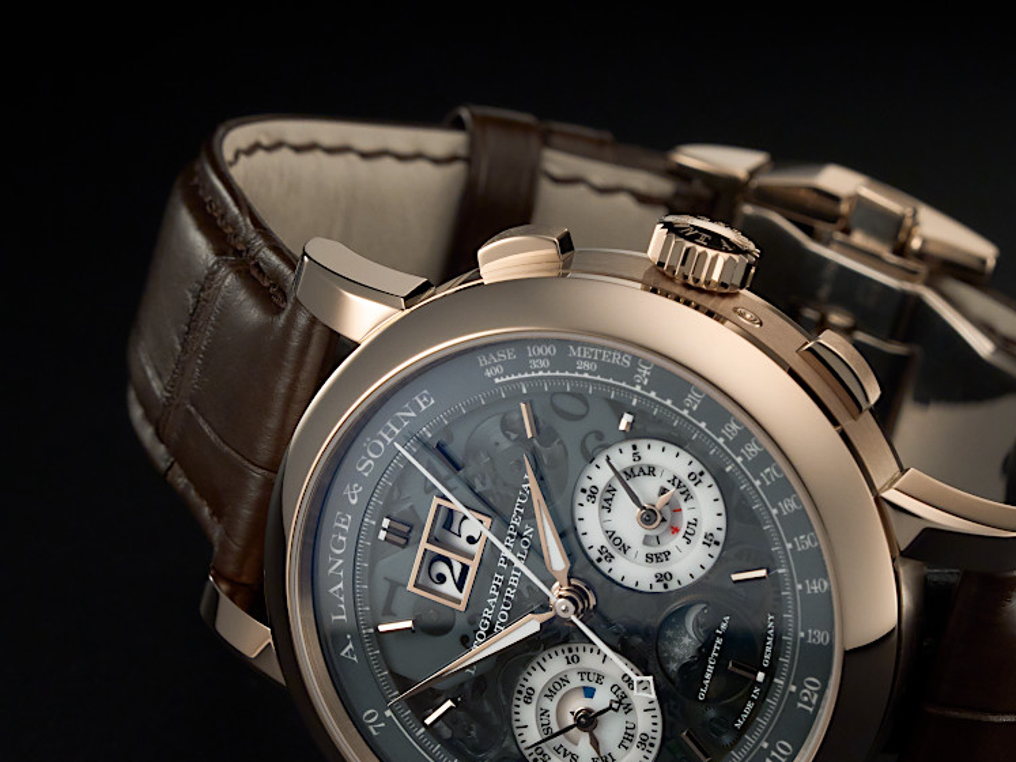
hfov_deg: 14.2
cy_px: 510
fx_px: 4079
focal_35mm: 139
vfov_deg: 10.7
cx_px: 673
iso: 400
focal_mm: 90
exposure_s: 1/100
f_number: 13
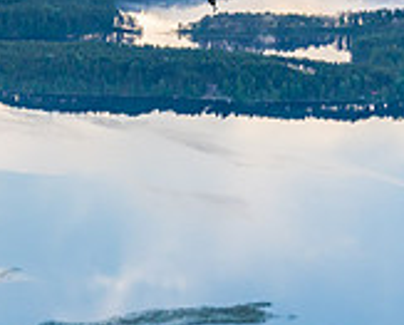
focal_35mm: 161
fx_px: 1929
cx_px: -3
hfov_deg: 11.8
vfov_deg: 9.6
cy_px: 126
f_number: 4
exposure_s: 1/2000
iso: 1000
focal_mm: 46
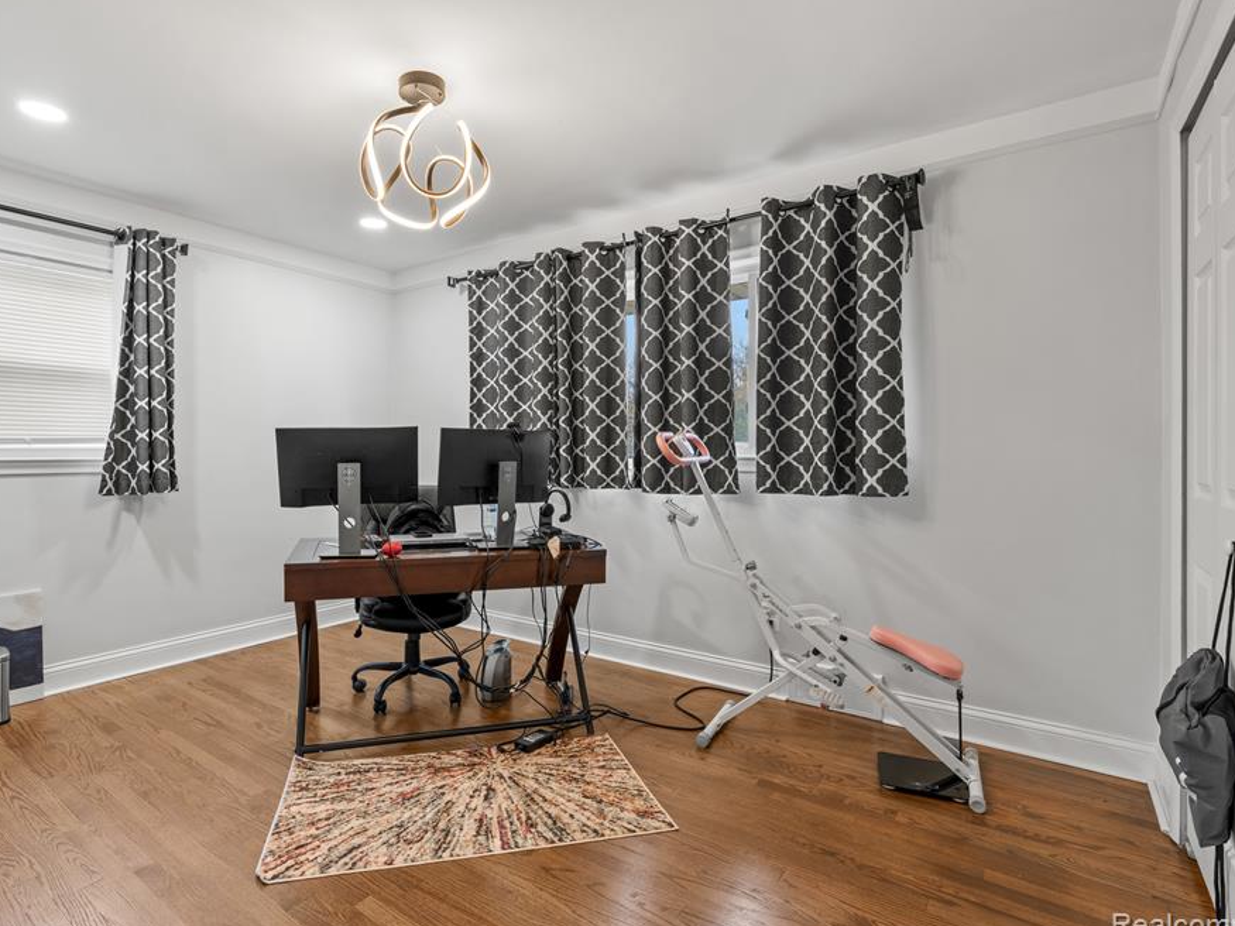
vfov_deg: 71.6
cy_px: 466
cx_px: 532
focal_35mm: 18
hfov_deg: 87.2
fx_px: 642
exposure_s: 1/2.5
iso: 400
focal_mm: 16
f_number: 8
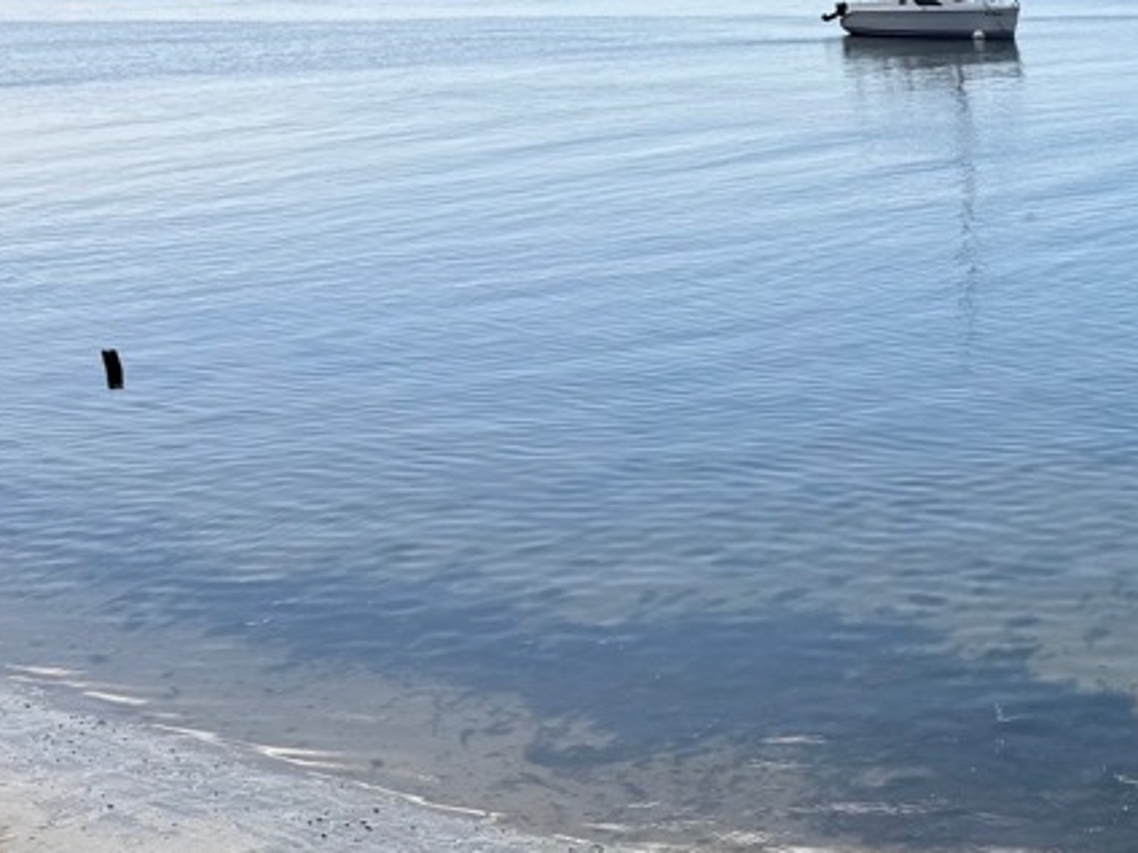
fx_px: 2235
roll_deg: +1.6
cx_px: 1270
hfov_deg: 26.2
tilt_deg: -20.3
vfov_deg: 21.2
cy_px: 748
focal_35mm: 68
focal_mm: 6.76
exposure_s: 1/5319
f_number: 1.78
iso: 80
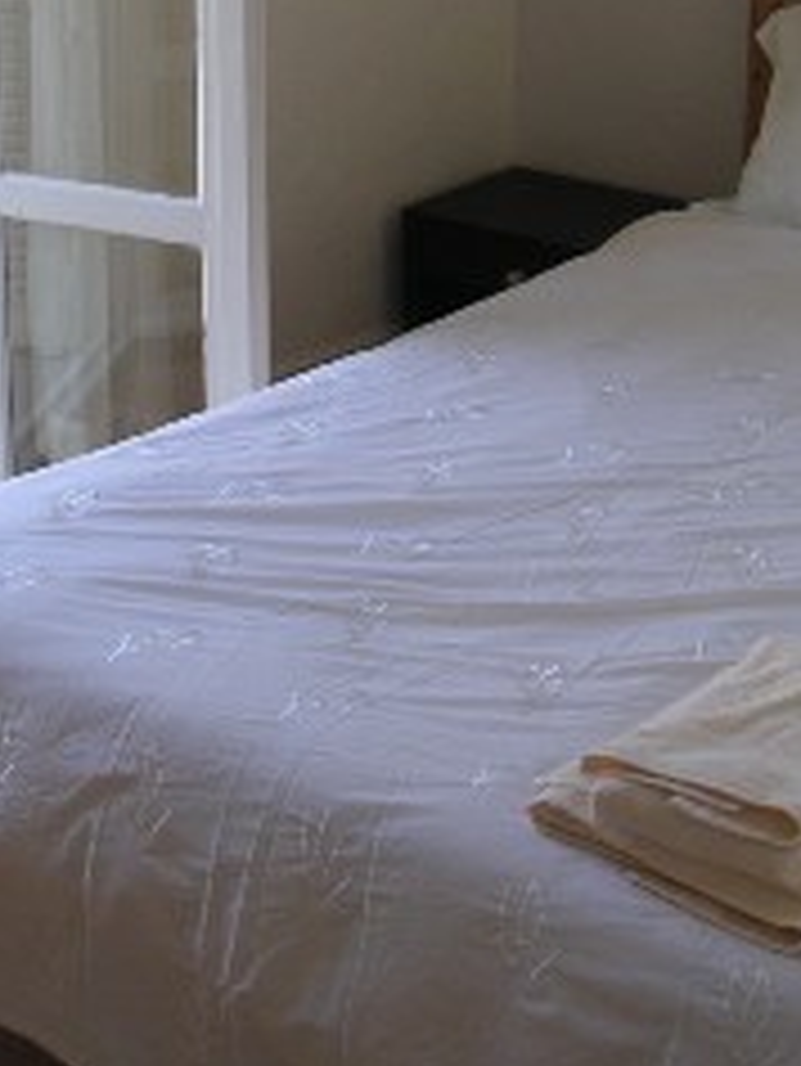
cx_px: 387
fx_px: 2158
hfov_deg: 21.0
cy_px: 229
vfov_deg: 27.3
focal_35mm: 70
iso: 50
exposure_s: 1/90
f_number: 2.8
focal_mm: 5.7
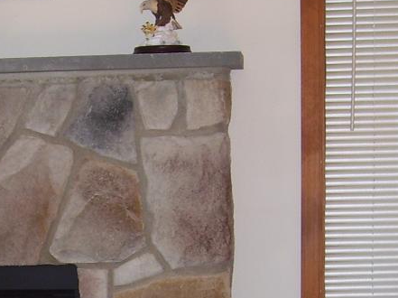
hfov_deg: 15.7
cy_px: 333
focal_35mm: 122
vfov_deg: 11.9
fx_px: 1402
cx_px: -38
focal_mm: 7
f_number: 3
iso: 80
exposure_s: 1/60
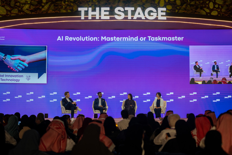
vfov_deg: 19.5
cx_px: 116
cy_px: 78
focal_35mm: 70
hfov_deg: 28.8
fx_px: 451
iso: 1600
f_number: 3.2
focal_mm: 70
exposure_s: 1/400
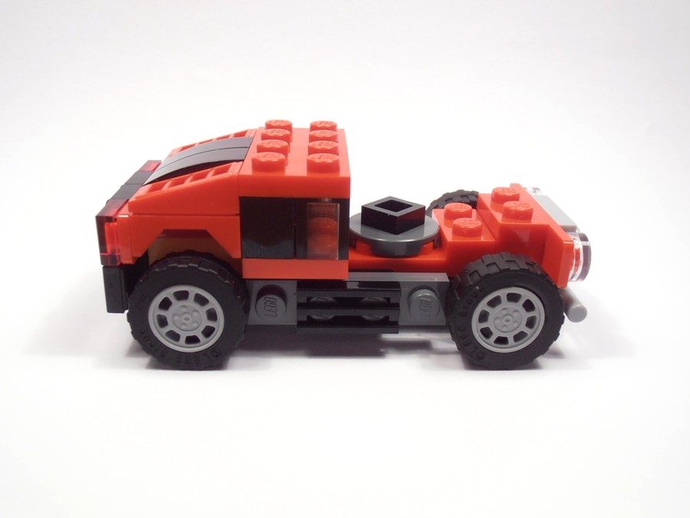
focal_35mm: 37
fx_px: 738
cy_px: 259
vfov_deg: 38.7
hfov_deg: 50.1
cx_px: 345
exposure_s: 1/50
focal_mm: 6.61
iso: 80
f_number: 3.9
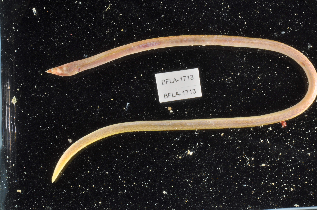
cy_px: 105
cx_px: 158
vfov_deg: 15.2
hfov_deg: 22.6
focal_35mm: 90
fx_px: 792
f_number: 32
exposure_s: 1/200
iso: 200
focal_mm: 60
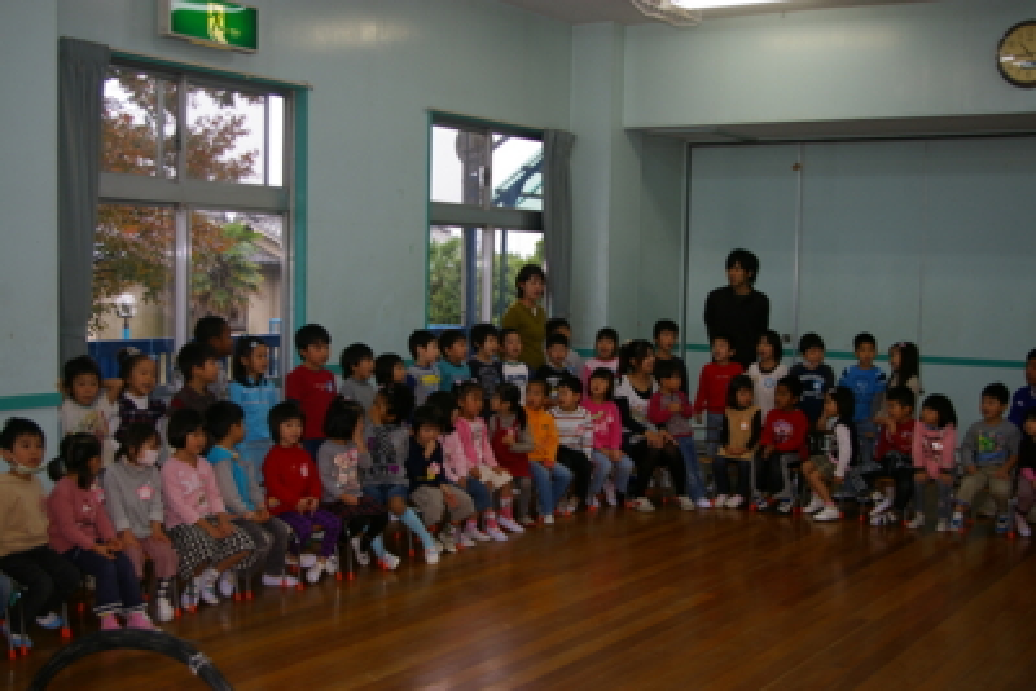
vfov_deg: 29.0
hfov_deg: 42.3
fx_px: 1339
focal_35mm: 46
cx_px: 518
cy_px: 346
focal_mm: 31
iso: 200
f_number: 4
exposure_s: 1/45
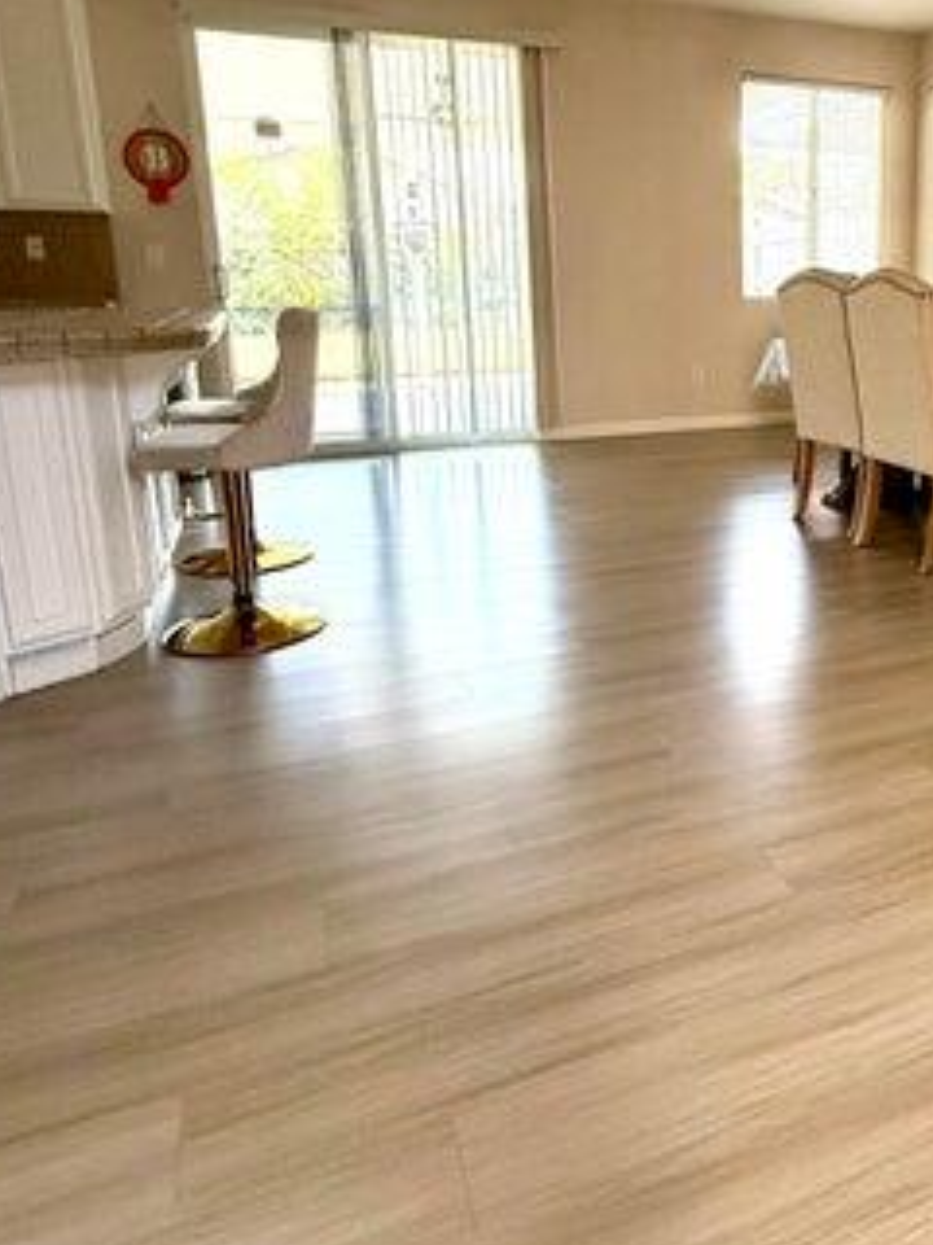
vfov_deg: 62.8
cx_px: 754
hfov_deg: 46.9
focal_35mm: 28
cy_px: 494
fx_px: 1006
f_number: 2.2
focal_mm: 2.22
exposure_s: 1/99
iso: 160
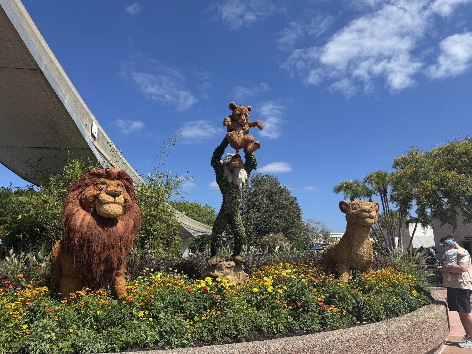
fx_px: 327
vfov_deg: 56.8
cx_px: 236
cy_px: 177
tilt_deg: +14.6
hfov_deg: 71.6
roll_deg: +1.9
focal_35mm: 24
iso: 80
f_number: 1.78
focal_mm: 6.76
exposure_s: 1/4950
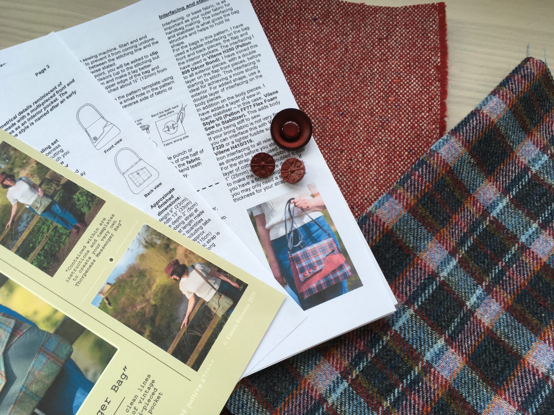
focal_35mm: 29
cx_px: 277
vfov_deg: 48.2
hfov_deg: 61.7
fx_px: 464
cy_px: 208
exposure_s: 1/100
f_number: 2.2
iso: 32
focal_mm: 4.15
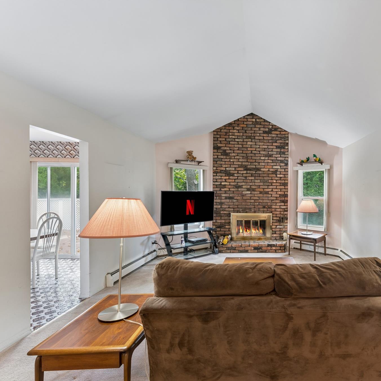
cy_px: 191
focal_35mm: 18
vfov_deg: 80.7
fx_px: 224
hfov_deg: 76.6
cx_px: 270
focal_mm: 14
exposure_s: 1/2
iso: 400
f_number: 13
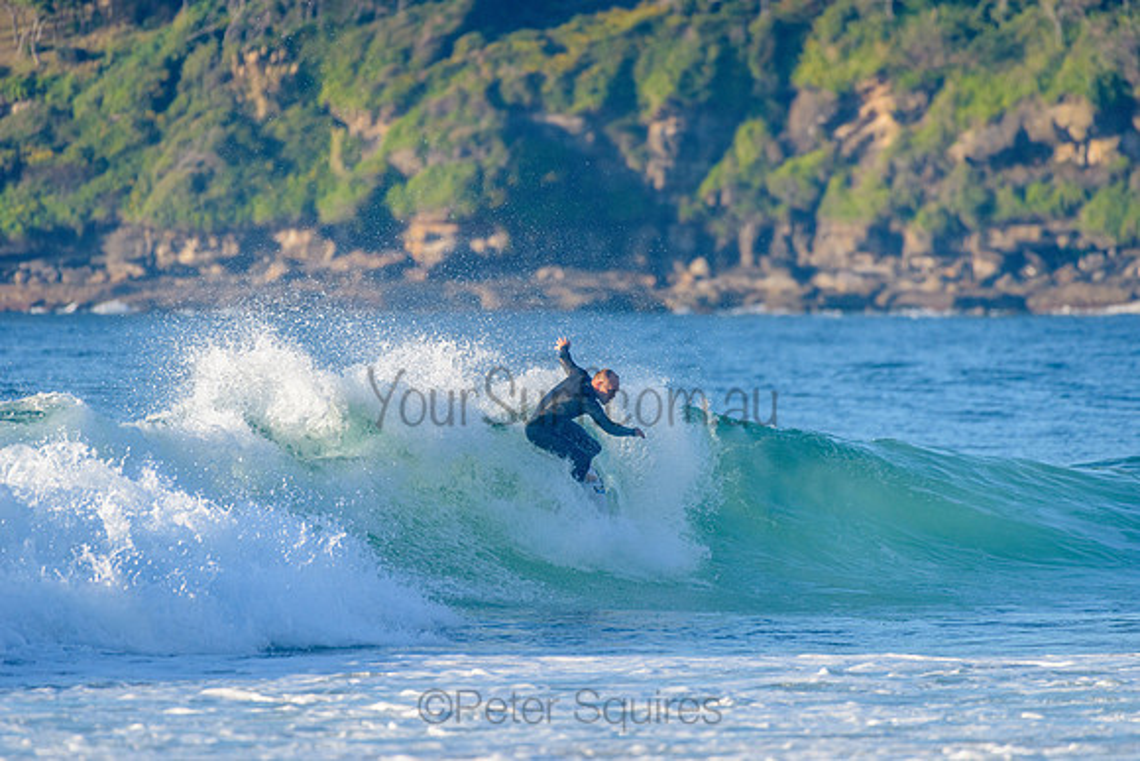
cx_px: 570
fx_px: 15842
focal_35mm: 500
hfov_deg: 4.1
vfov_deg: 2.8
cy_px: 380
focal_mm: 500
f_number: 5.6
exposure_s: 1/2000
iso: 500
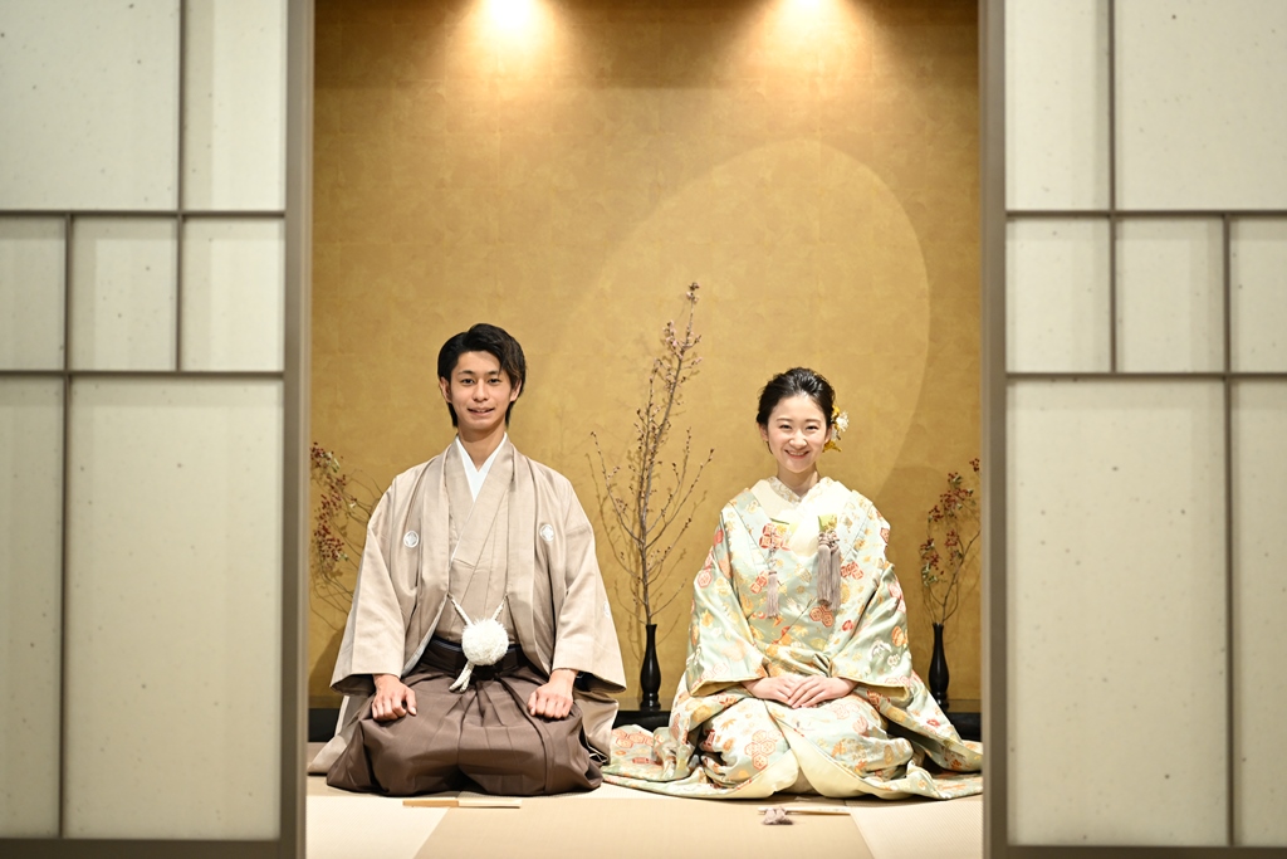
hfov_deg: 39.6
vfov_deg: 27.0
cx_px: 644
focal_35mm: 50
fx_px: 1788
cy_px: 430
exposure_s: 1/125
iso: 800
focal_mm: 50
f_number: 1.8
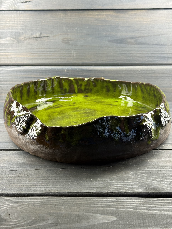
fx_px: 318
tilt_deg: -17.1
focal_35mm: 48
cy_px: 114
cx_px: 86
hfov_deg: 30.3
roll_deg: +0.7
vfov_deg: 39.7
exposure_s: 1/228
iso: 50
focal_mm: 6.76
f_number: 1.78
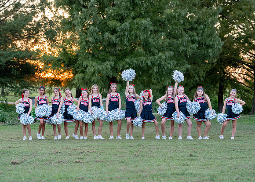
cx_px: 119
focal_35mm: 67
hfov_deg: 29.5
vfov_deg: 21.2
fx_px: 485
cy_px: 107
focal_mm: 50
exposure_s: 1/1000
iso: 1600
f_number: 2.2
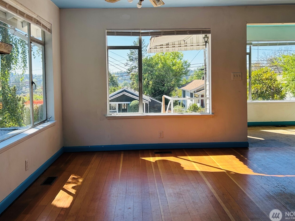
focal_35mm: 33
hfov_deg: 55.4
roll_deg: +1.2
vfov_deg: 42.6
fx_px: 281
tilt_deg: -2.3
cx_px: 143
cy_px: 85
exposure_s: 1/1009
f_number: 1.5
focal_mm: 5.7
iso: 50
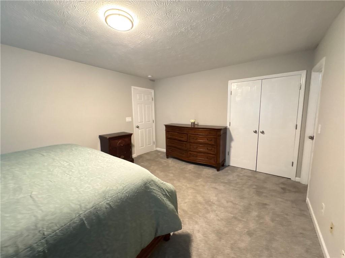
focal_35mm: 14
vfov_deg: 85.7
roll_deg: +1.2
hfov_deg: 102.1
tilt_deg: -7.1
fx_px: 140
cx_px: 172
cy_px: 129
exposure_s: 1/40
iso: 800
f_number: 2.2
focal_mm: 2.22
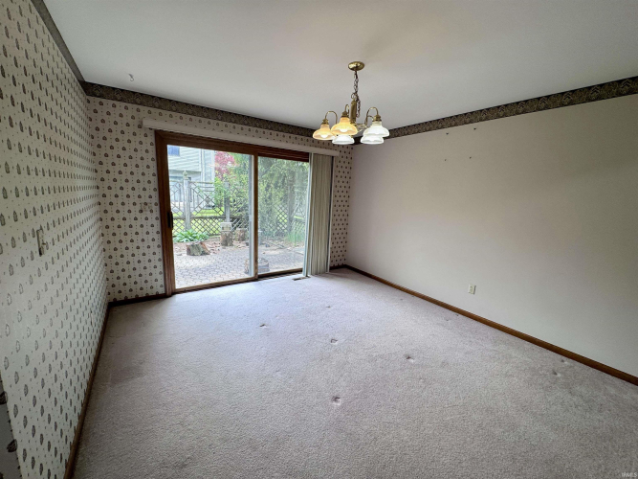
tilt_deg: -8.7
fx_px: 258
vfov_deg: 85.7
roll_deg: -2.1
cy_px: 240
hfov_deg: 102.1
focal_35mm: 14
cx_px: 319
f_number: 2.2
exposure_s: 1/180
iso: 40
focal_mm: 2.22
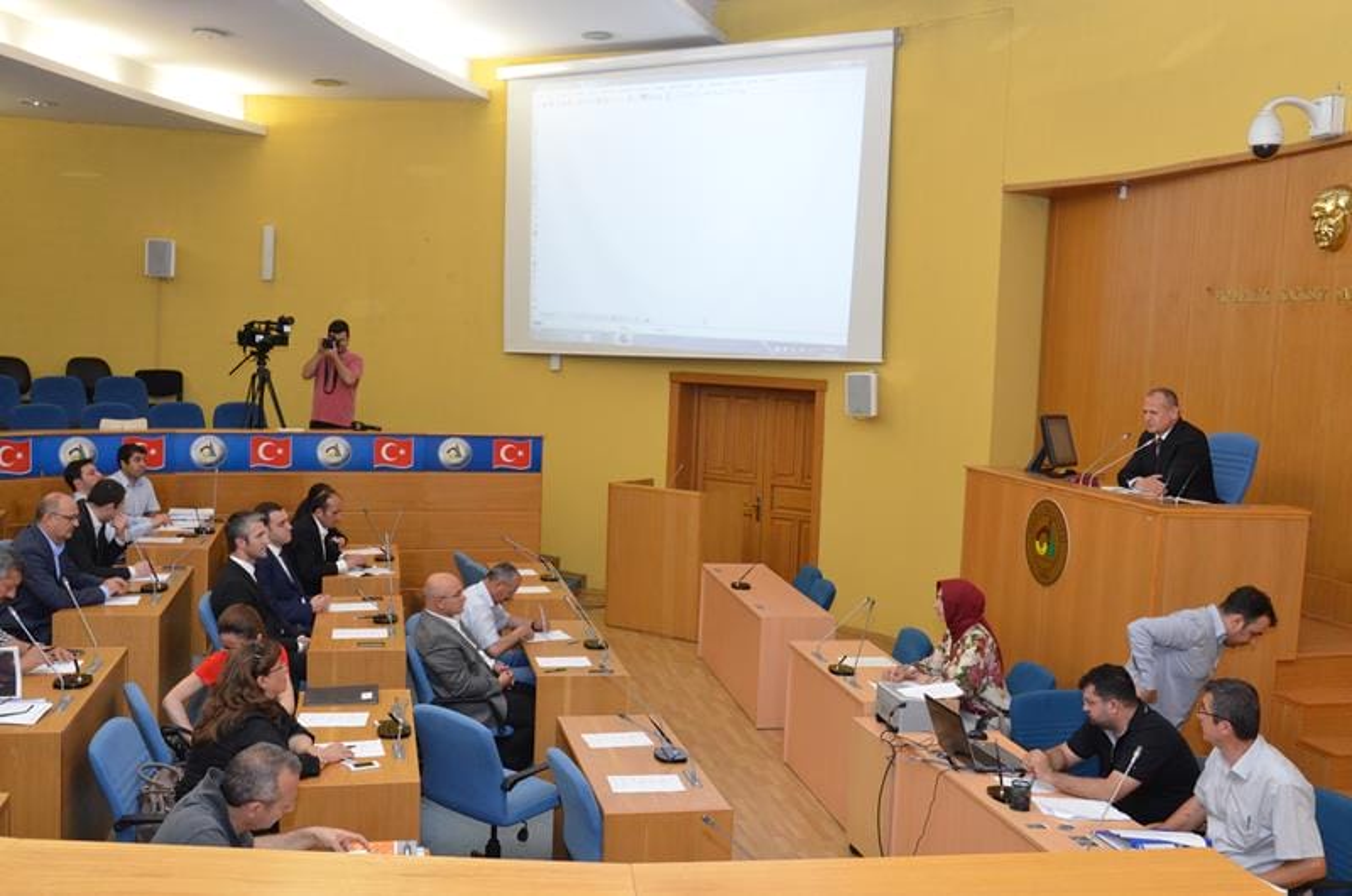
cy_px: 448
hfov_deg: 53.2
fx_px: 1349
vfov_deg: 36.7
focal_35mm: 36
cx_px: 676
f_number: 9
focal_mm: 24
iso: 2000
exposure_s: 1/60
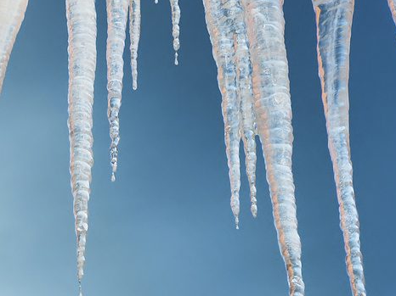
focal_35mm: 122
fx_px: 1395
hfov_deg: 15.2
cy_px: 327
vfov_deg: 11.9
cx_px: -154
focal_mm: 35
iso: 100
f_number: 10
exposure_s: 1/320
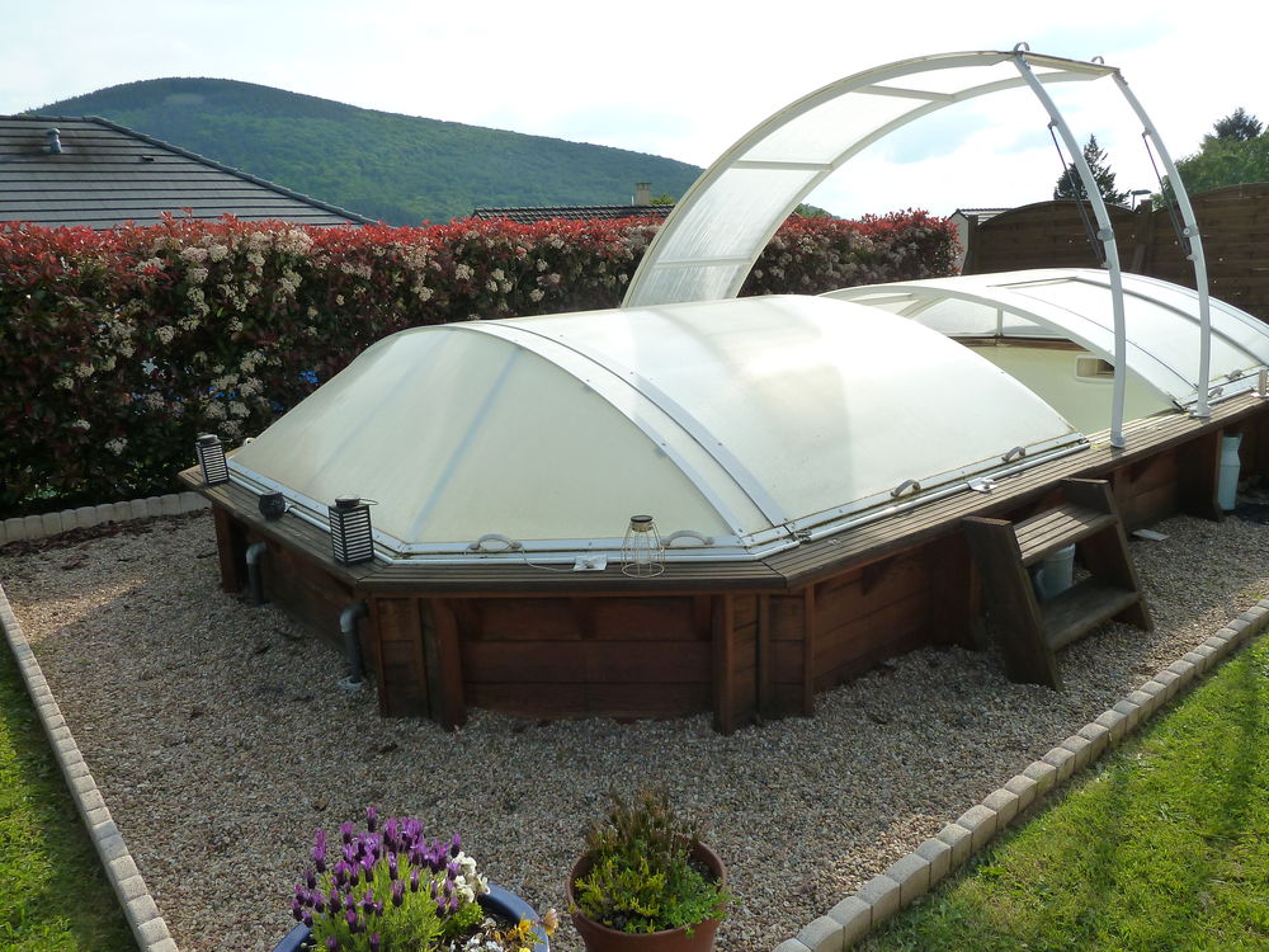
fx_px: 916
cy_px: 476
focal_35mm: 25
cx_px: 634
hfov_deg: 69.4
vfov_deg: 54.9
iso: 125
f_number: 4
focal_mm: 4.1
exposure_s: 1/500
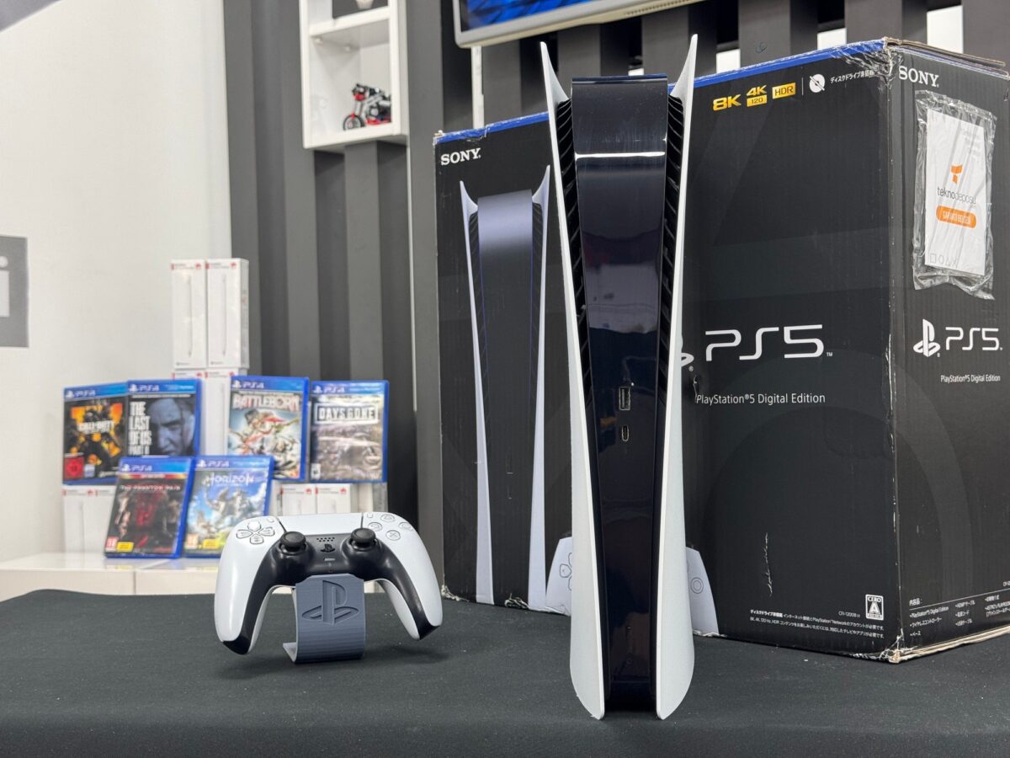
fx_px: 1401
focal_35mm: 48
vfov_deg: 30.3
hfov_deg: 39.7
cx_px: 505
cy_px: 379
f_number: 1.78
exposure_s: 1/50
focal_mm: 6.76
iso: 100
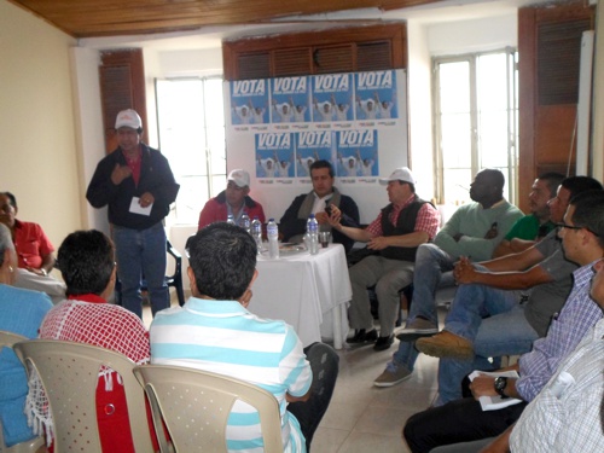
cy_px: 226
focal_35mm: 36
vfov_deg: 39.7
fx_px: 628
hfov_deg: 51.4
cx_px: 302
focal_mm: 6.5
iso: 120
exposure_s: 1/45
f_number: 3
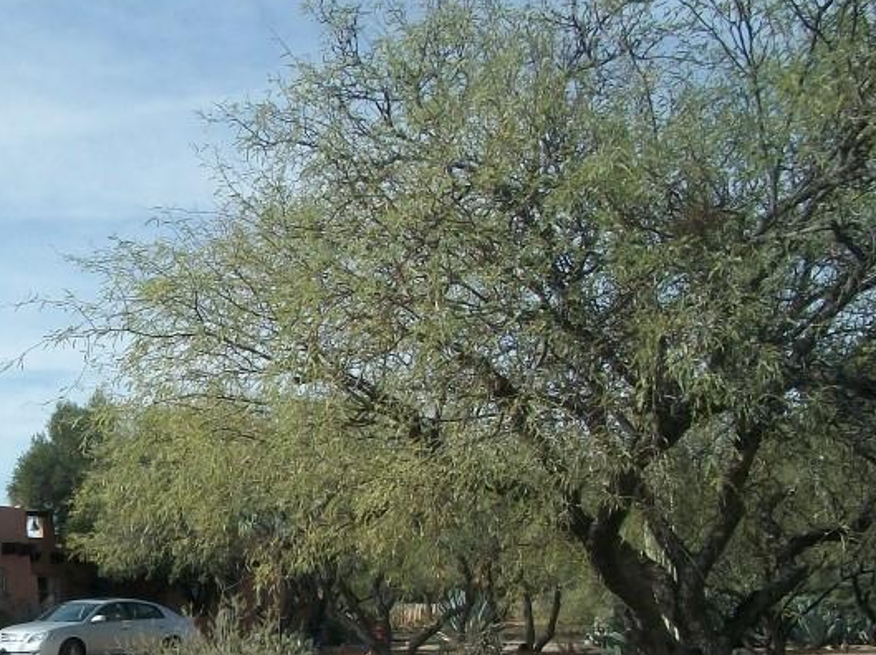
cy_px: 564
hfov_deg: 29.7
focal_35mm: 62
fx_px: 1568
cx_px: 68
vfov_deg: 23.1
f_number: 5.5
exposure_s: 1/400
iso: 80
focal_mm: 5.7
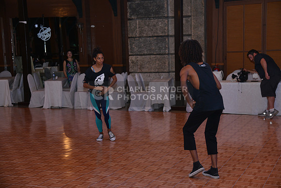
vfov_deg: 21.9
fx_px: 484
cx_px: 140
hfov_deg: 32.4
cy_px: 94
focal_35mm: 62
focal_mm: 62
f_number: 5
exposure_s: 1/250
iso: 800
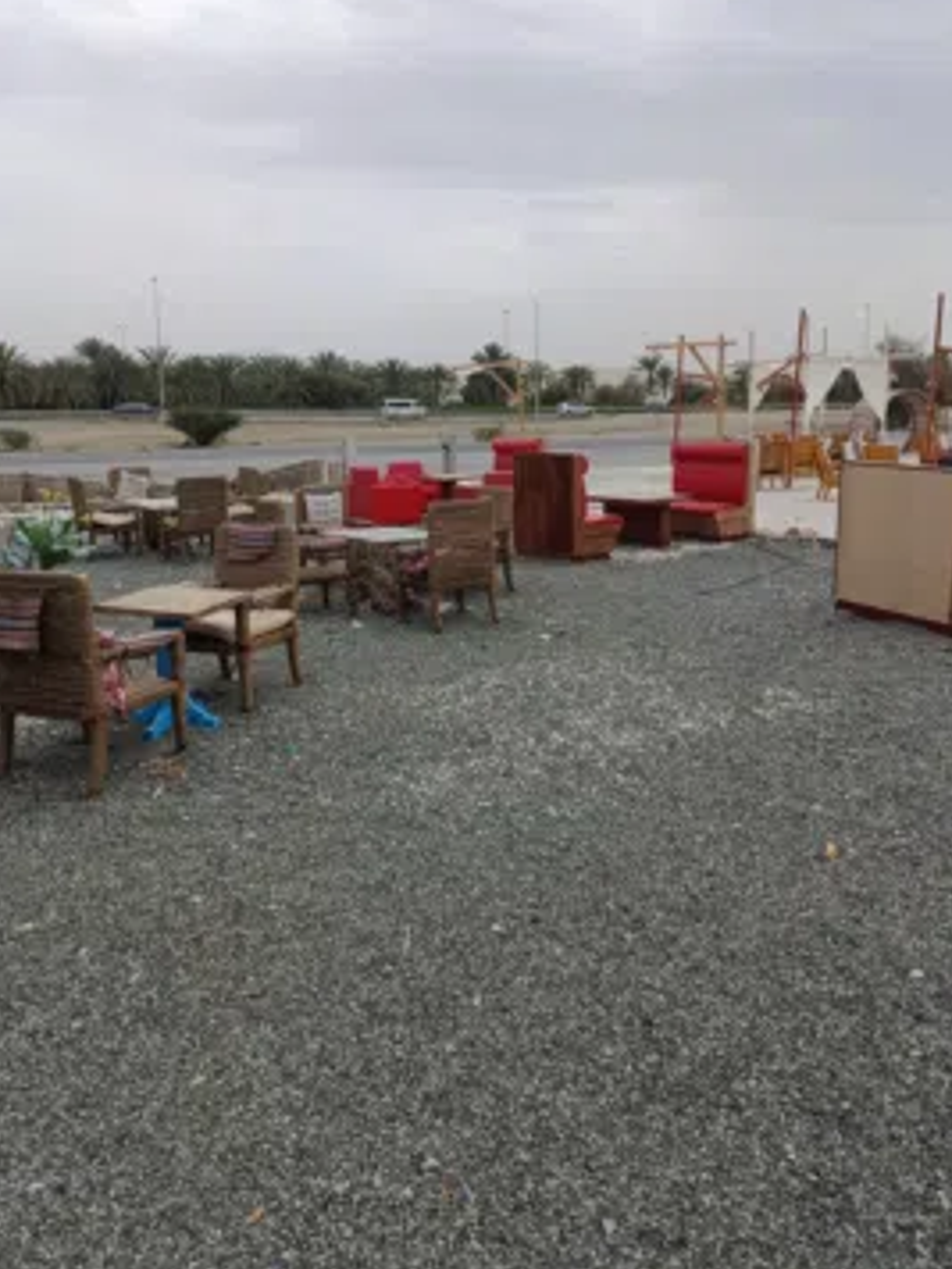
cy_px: 574
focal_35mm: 27
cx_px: 464
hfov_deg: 51.3
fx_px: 990
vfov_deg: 65.2
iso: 52
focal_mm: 5.24
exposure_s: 1/450
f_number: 1.7
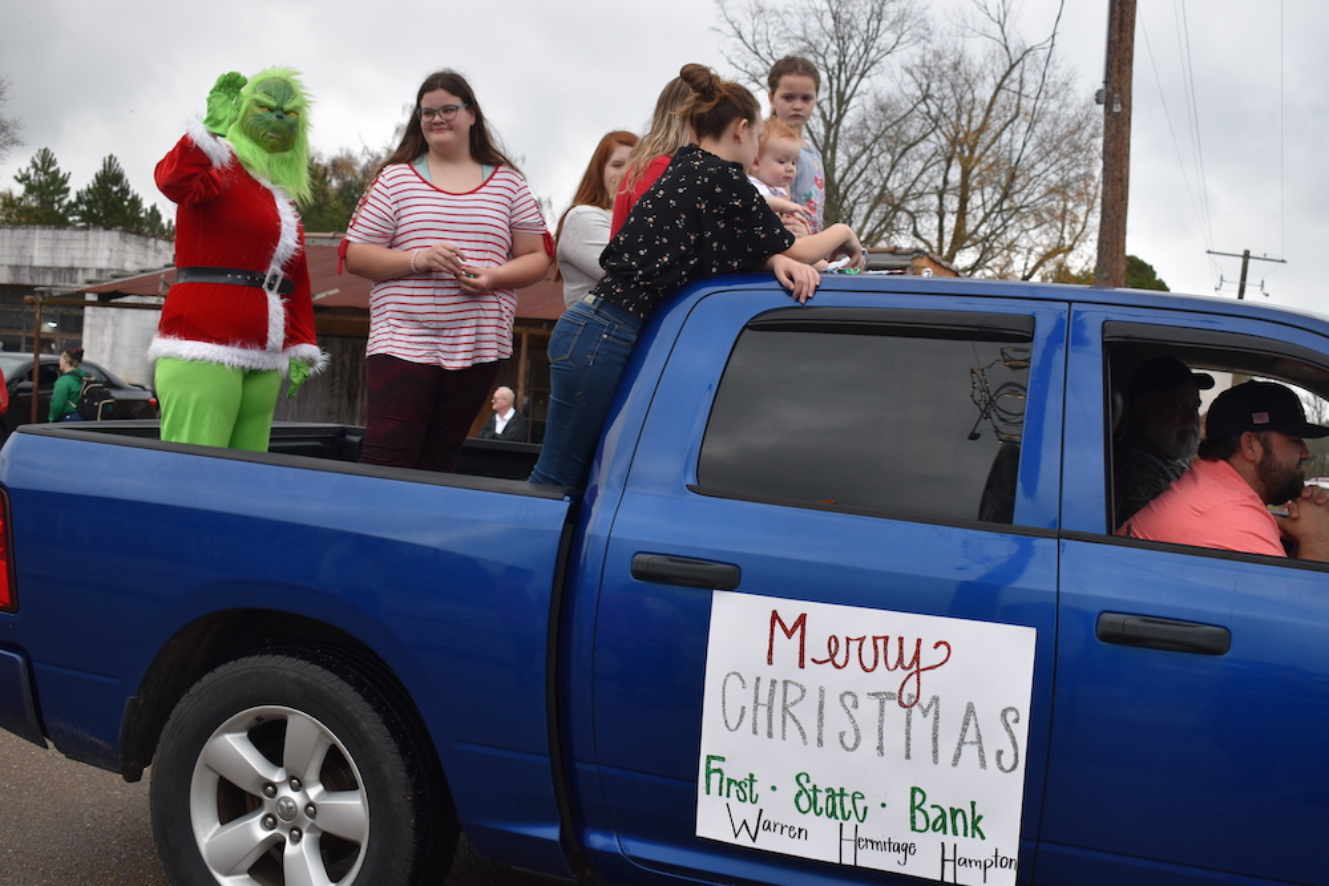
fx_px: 1495
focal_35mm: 40
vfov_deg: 33.0
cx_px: 664
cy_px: 443
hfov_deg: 47.9
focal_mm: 27
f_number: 5.6
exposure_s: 1/250
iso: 250
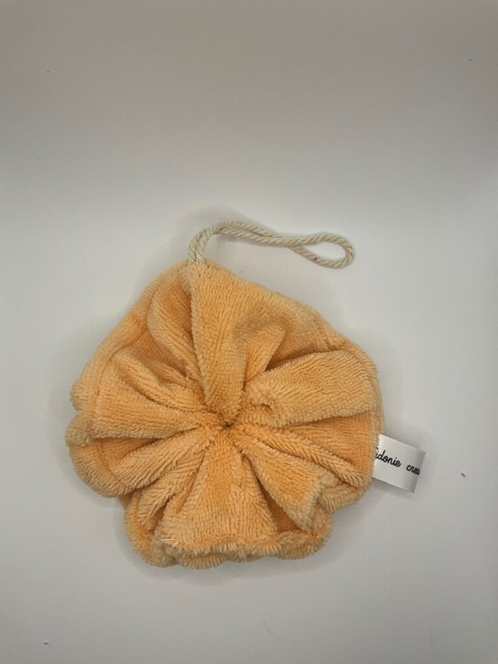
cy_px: 332
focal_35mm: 29
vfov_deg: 61.7
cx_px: 249
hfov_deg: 48.2
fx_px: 556
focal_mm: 3
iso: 25
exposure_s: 1/312
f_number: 1.8
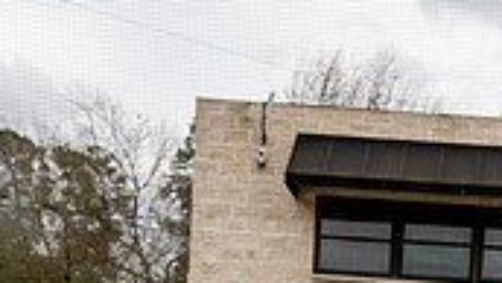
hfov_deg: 20.2
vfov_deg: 10.3
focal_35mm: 104
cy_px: 648
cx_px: 423
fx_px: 1385
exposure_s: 1/250
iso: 100
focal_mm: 38
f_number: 4
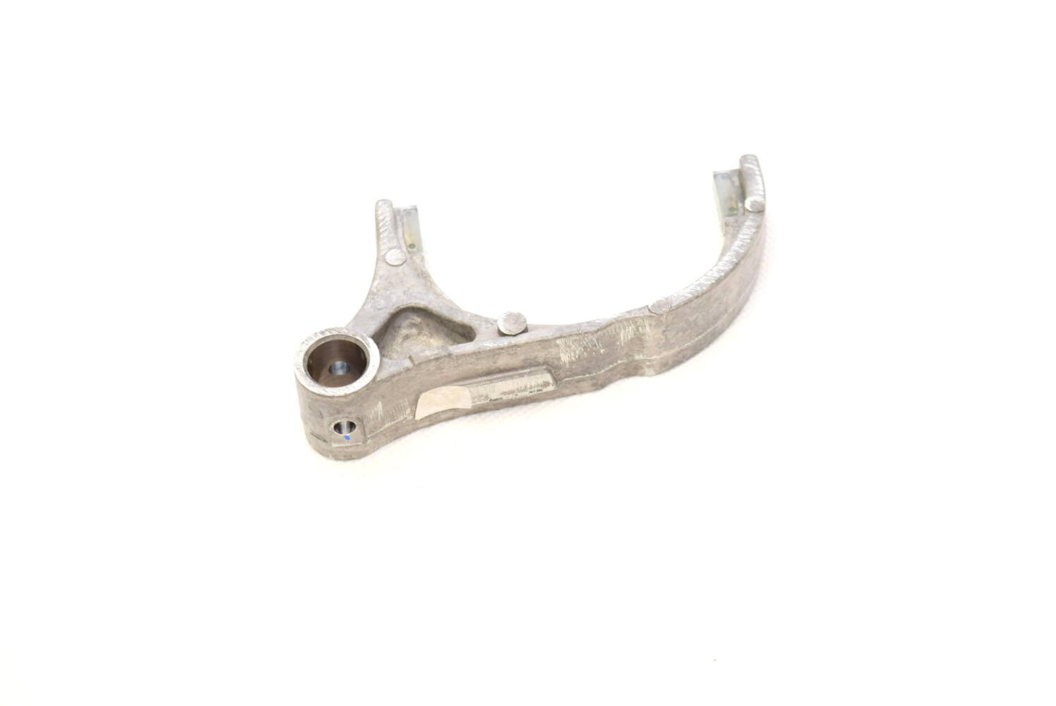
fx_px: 2422
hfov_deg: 24.6
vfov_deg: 16.6
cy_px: 353
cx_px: 528
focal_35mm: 82
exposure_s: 1/125
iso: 400
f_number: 5.6
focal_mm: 55
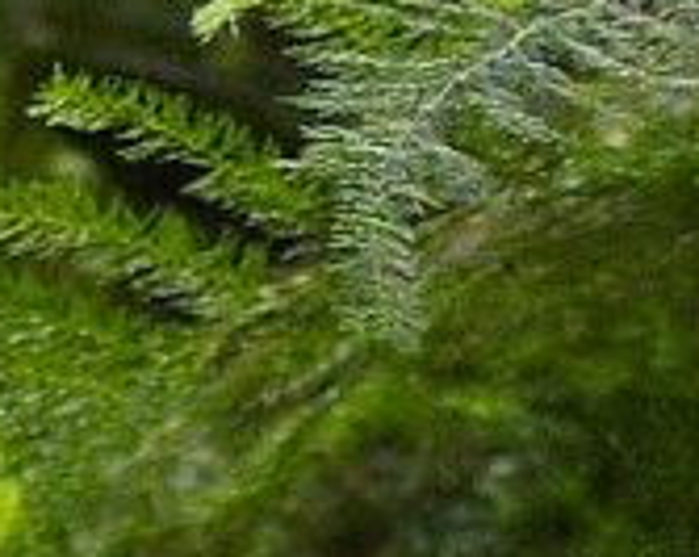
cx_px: -707
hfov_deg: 1.7
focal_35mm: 1168
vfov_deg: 1.3
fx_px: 24121
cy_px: 63
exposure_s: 1/250
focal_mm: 90
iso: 800
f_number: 2.8
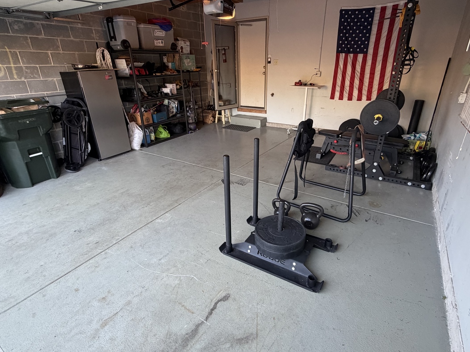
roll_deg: +0.5
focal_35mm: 19
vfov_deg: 68.7
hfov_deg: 84.6
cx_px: 244
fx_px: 258
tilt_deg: -22.9
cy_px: 171
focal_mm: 2.22
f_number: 2.2
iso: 320
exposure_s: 1/121
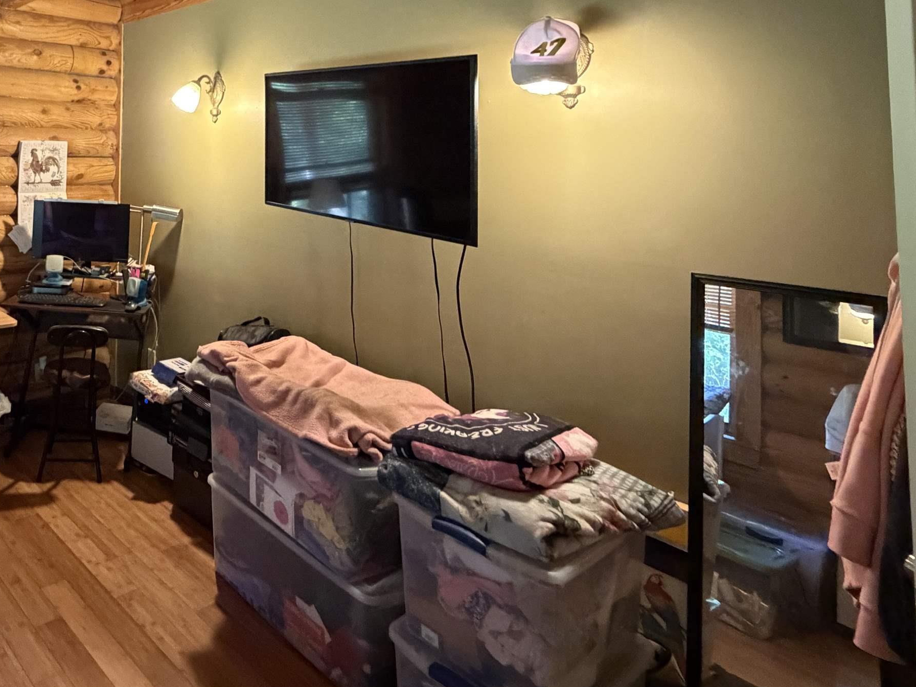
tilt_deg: +3.2
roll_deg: -1.2
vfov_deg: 52.5
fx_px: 635
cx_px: 140
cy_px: 122
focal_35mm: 24
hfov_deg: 63.1
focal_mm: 2.22
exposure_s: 1/60
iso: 800
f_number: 2.2
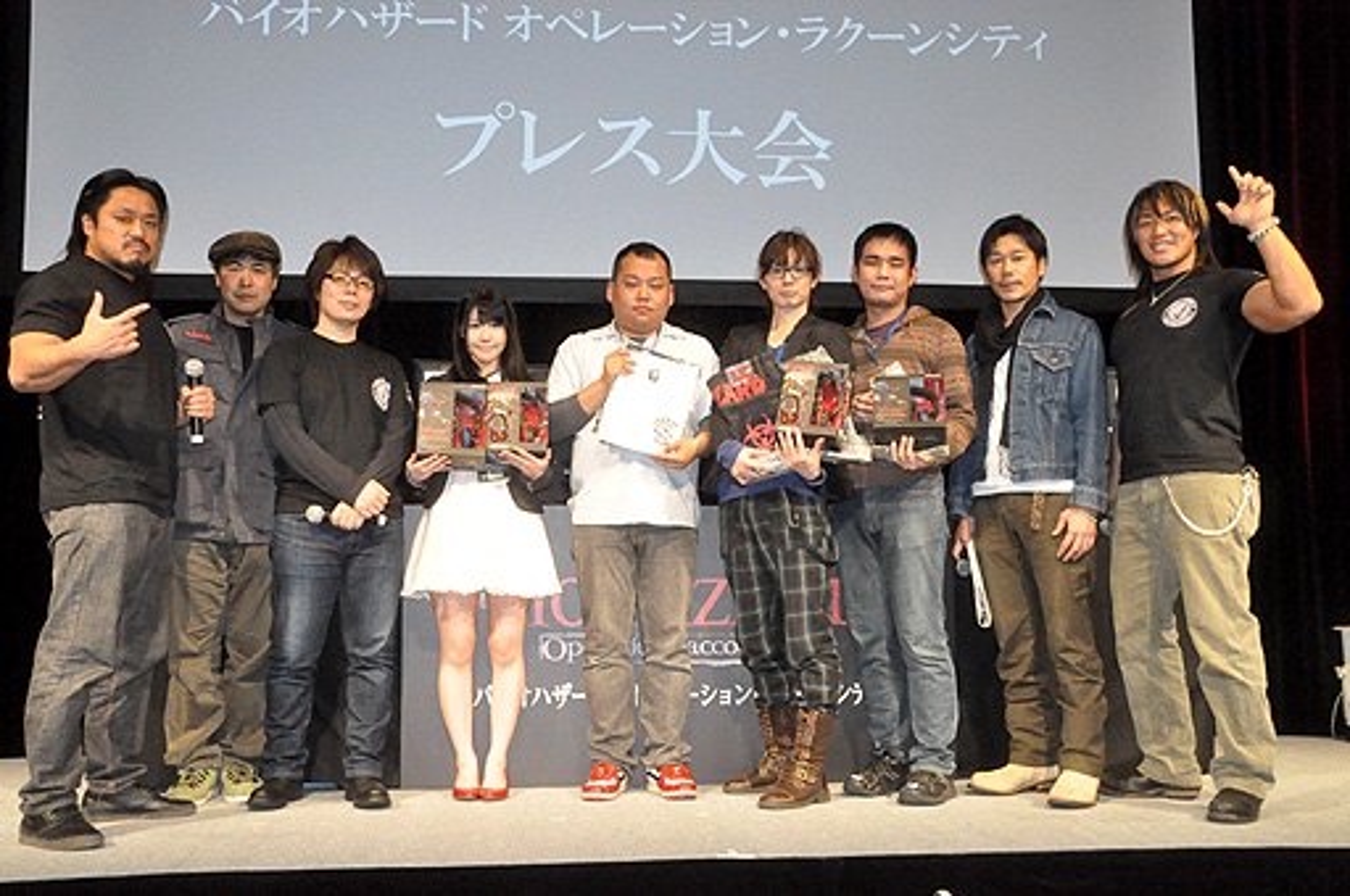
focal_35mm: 38
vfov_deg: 35.4
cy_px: 448
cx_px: 675
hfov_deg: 51.3
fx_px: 1404
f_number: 11
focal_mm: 25
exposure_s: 1/200
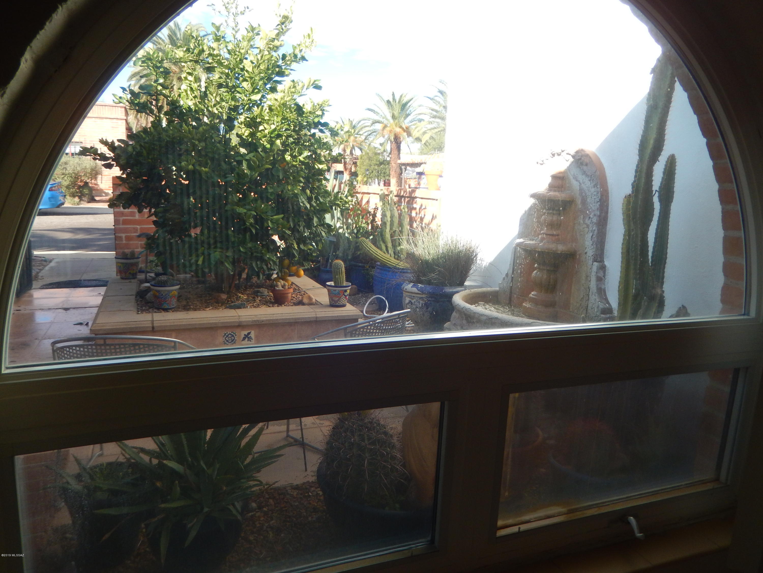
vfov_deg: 54.9
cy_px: 286
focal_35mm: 25
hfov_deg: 69.4
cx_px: 382
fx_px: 551
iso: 125
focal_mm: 4.5
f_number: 3.4
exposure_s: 1/250
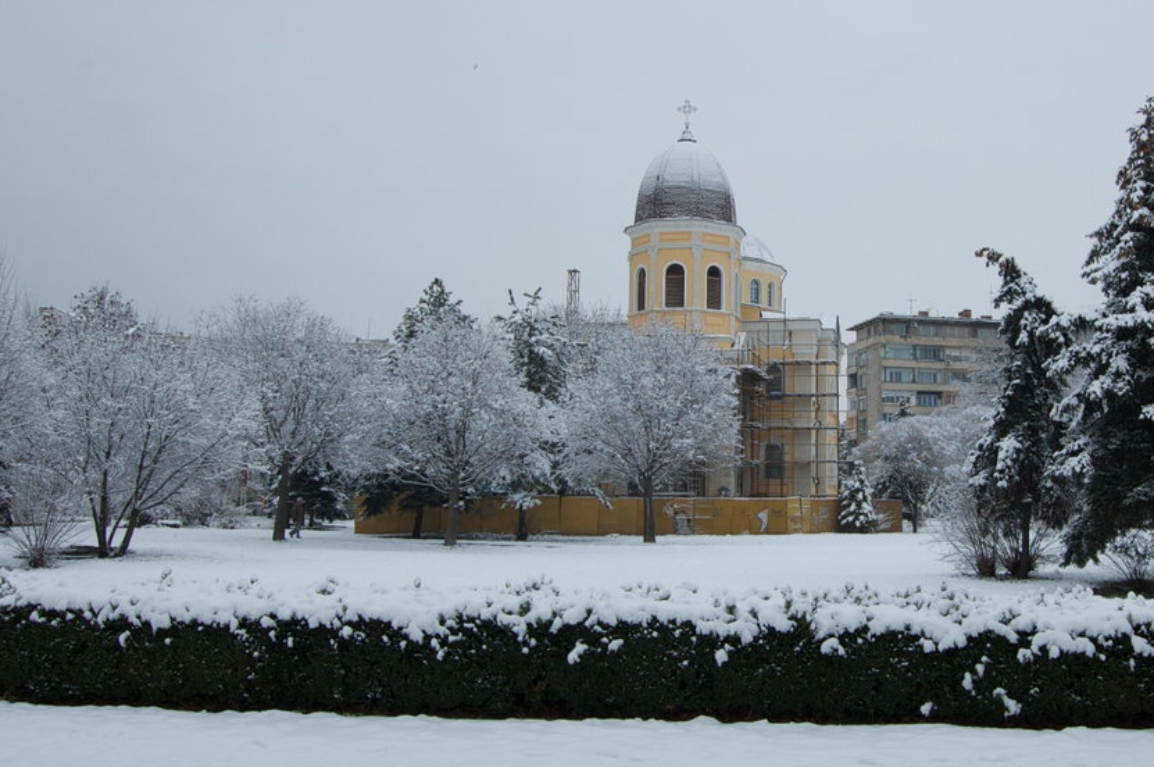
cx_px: 739
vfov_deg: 34.1
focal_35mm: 39
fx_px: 1249
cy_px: 353
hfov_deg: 49.0
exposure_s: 1/160
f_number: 10
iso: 200
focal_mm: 18
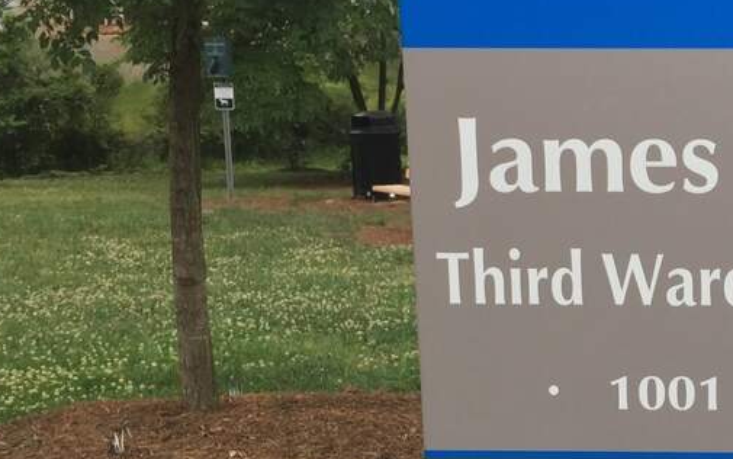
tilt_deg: -10.9
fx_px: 1459
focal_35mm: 73
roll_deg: -1.1
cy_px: 334
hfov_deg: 26.1
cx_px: 804
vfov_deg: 17.8
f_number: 2.2
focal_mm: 4.15
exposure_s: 1/269
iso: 32
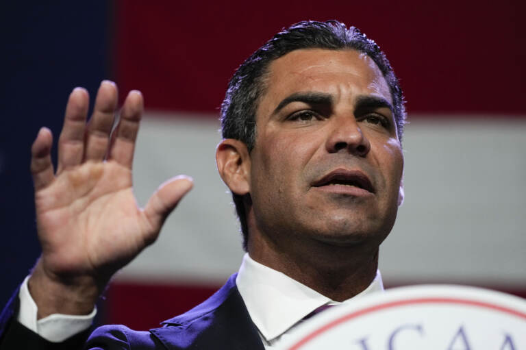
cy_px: 175
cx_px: 263
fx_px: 5840
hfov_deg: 5.2
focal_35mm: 400
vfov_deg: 3.4
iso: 2500
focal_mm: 400
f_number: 5.6
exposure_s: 1/320
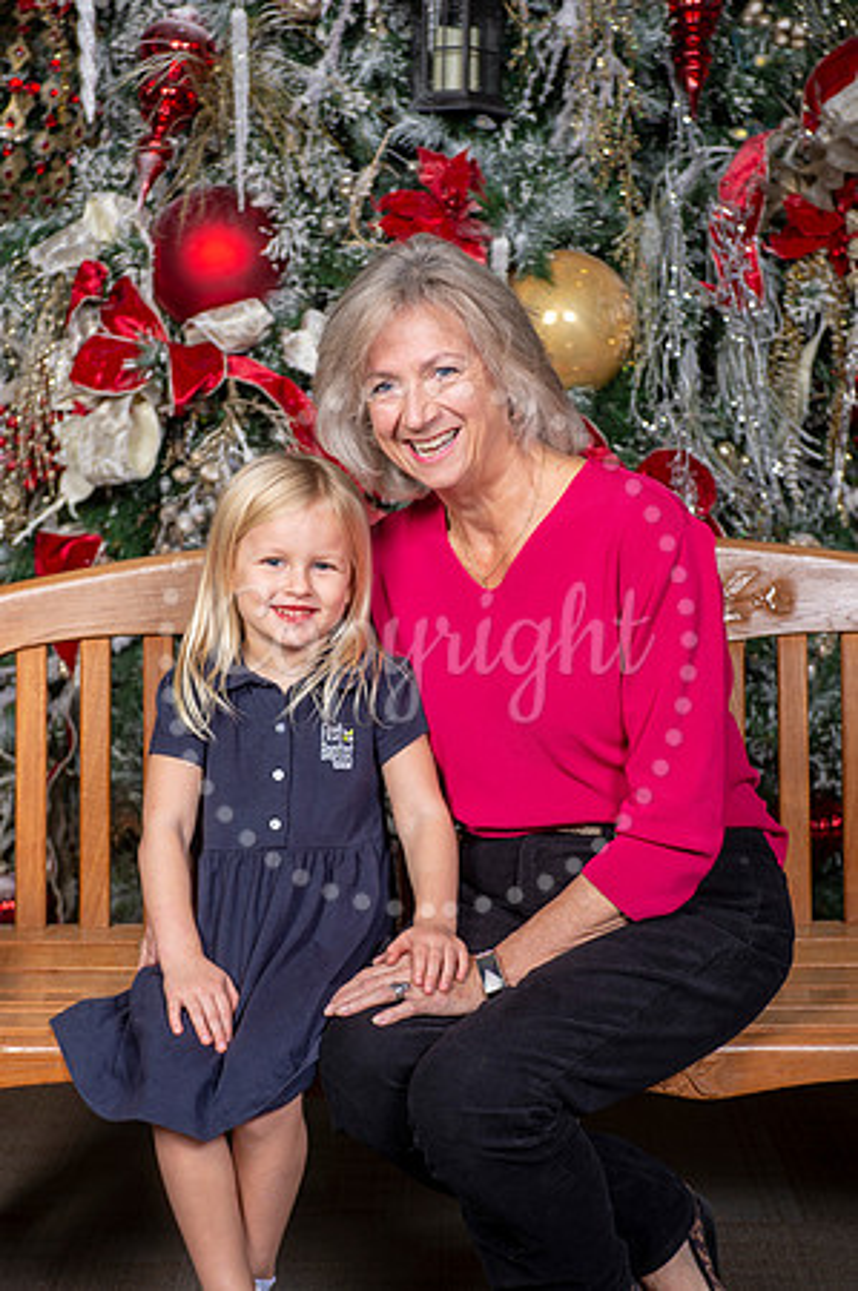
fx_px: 2508
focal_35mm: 70
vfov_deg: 28.9
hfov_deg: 19.4
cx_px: 429
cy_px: 646
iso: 160
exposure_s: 1/125
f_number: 7.1
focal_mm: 70
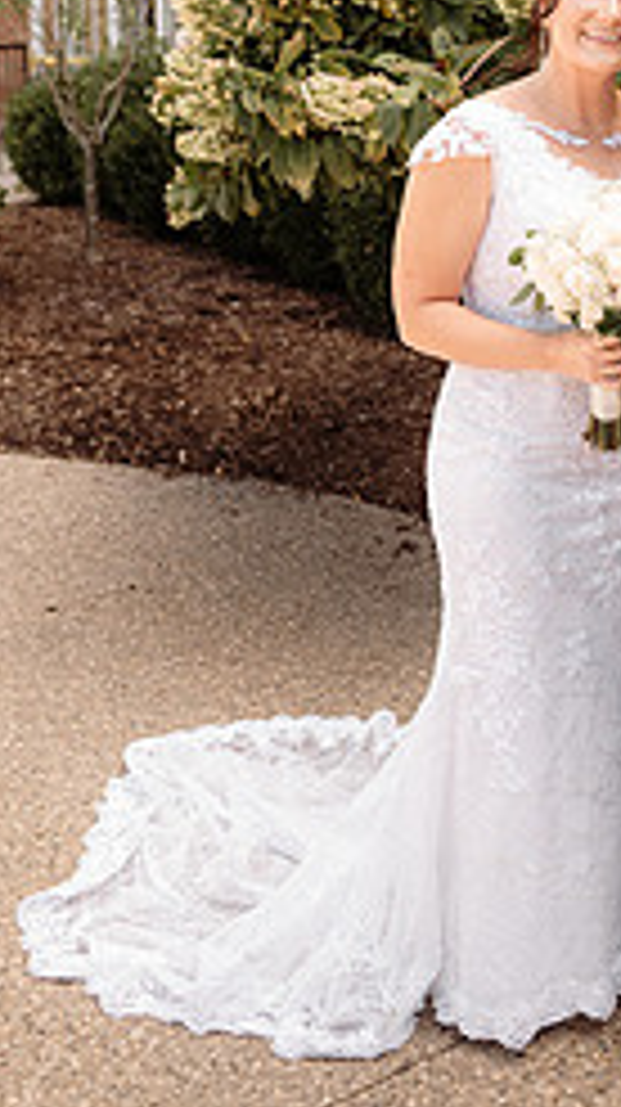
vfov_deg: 42.6
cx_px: 590
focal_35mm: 46
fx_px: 1349
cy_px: 220
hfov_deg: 24.9
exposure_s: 1/500
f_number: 2.8
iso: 160
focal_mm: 24
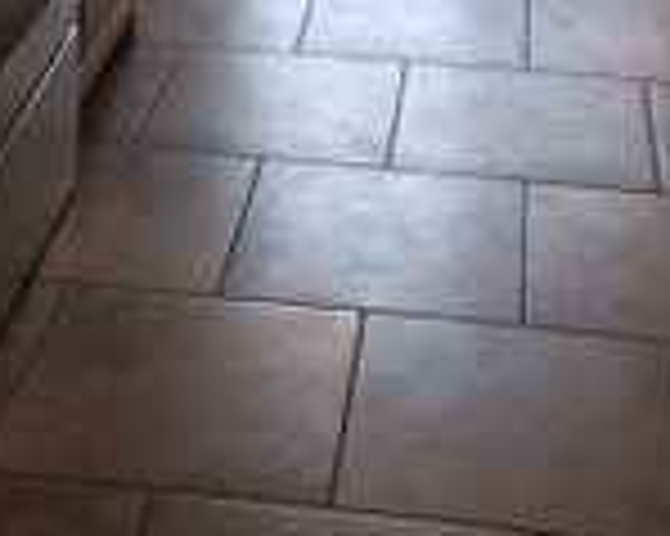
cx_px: 207
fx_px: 1803
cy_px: -396
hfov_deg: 20.9
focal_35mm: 91
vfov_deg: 14.9
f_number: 2.2
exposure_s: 1/60
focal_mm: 4.15
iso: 25
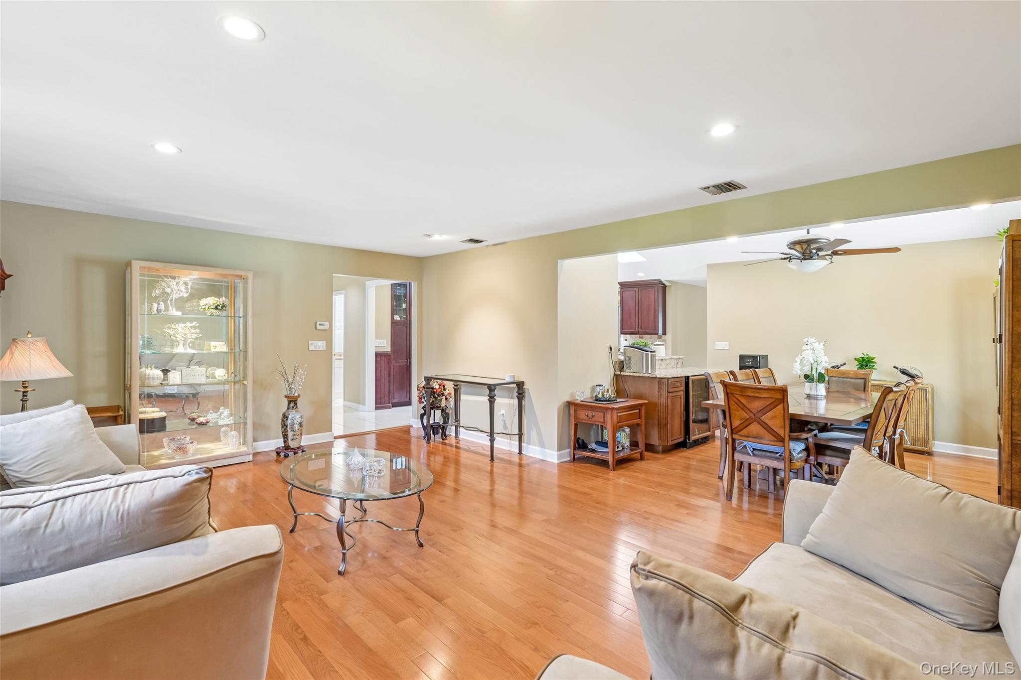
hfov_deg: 96.7
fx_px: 454
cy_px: 340
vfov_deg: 73.7
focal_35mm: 16
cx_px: 510
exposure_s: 1/8
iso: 400
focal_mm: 16
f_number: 8
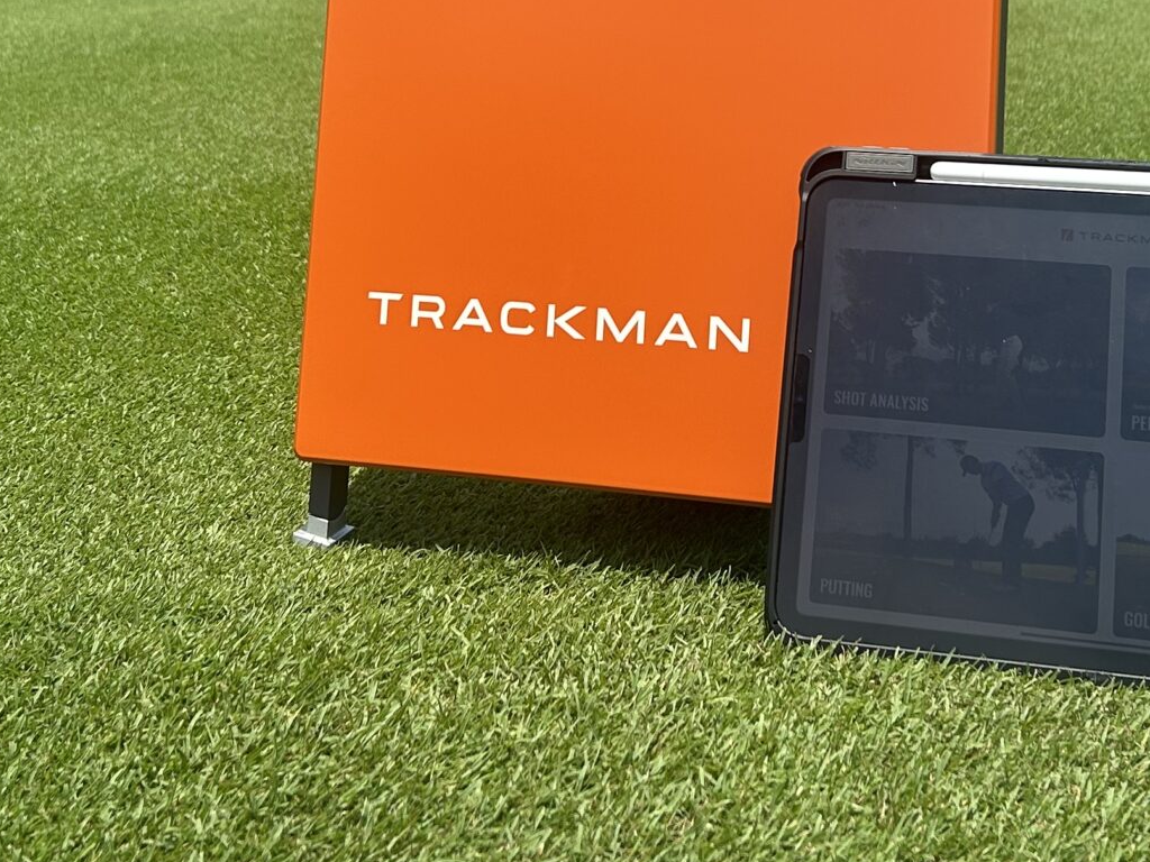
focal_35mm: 65
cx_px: 632
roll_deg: +0.6
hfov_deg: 29.8
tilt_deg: -4.4
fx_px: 2159
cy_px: -25
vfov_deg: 21.7
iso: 50
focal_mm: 5.7
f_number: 1.5
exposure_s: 1/4444
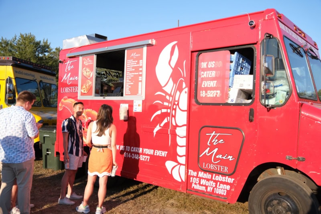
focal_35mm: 32
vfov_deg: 41.1
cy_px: 107
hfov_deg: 58.7
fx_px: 285
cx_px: 160
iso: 200
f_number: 4
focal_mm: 21.2
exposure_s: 1/750
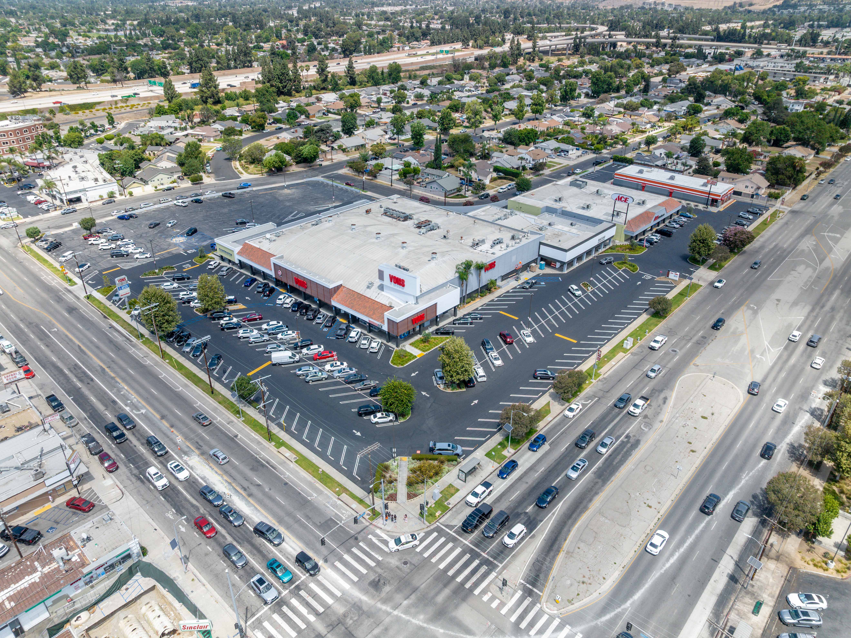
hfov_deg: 71.6
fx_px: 590
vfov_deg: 56.8
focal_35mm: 24
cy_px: 319
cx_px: 426
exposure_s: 1/1600
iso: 100
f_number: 2.8
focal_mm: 12.29
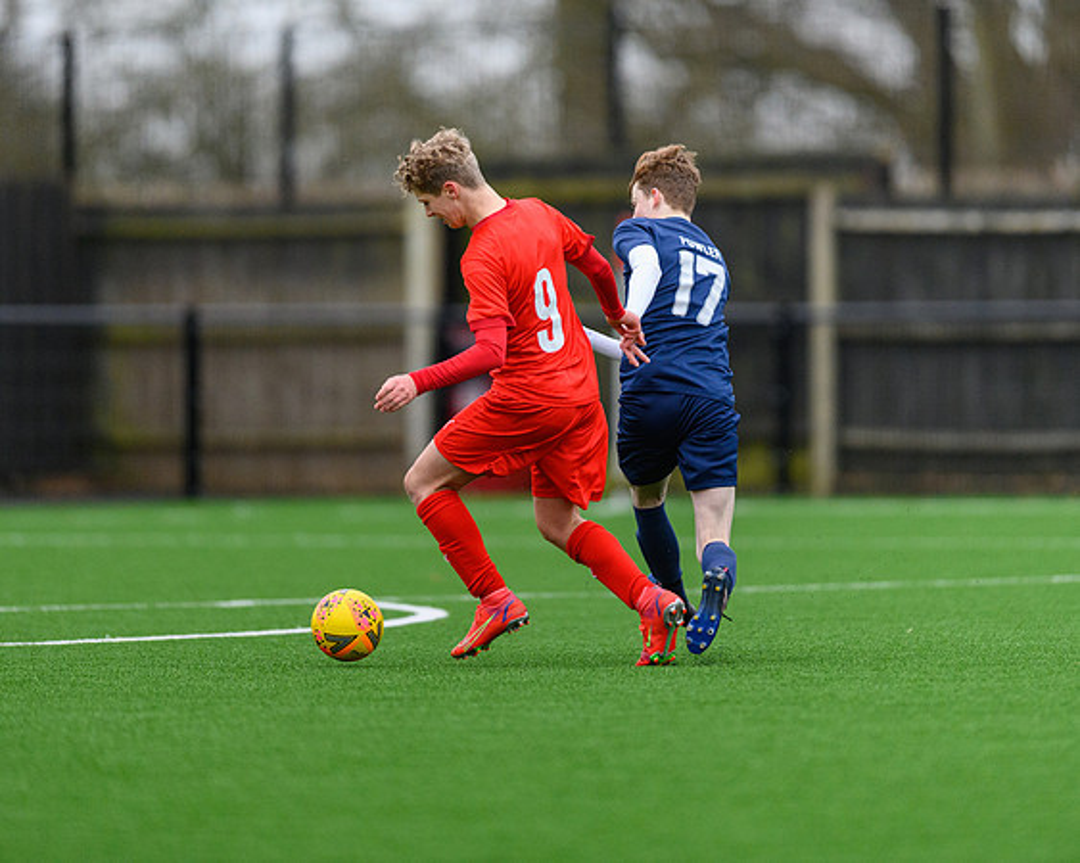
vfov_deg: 3.4
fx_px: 14411
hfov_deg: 4.3
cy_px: 432
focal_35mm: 451
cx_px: 540
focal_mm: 400
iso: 4000
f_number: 2.8
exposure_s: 1/2000
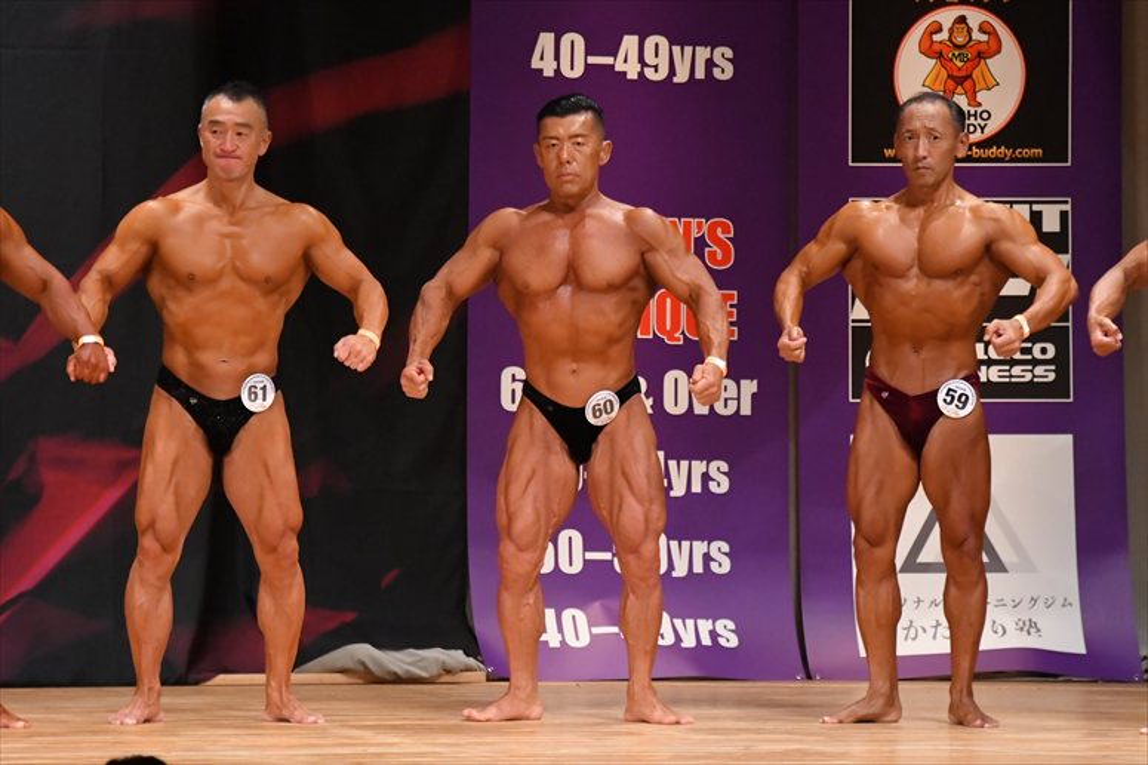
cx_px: 574
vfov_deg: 4.6
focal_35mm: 300
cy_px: 382
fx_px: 9562
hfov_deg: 6.9
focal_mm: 200
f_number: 5.6
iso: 6400
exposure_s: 1/400
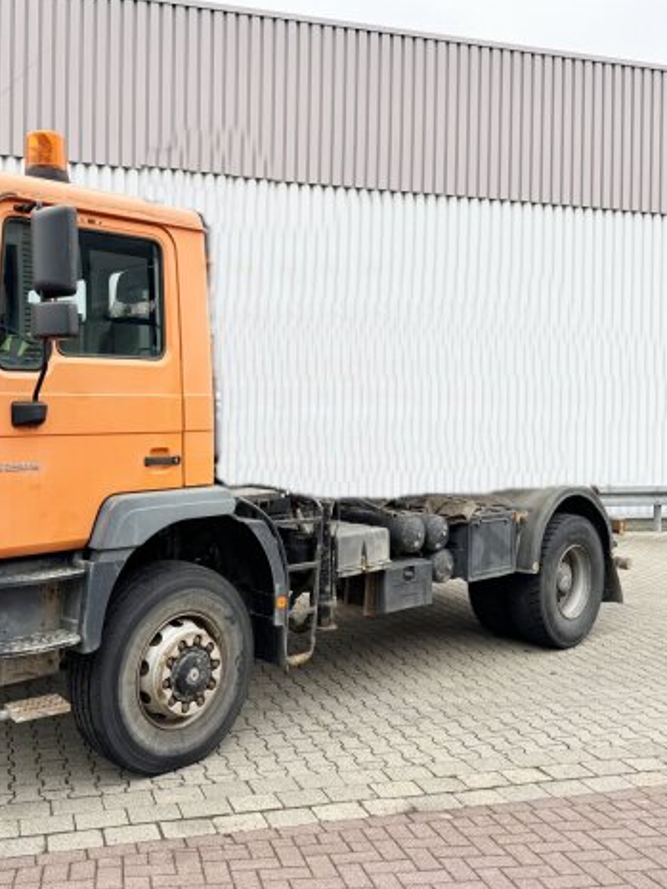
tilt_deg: +0.5
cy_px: 436
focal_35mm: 33
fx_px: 847
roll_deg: -1.3
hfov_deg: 42.2
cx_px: 206
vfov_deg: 55.3
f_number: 1.78
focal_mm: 6.86
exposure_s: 1/370
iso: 80
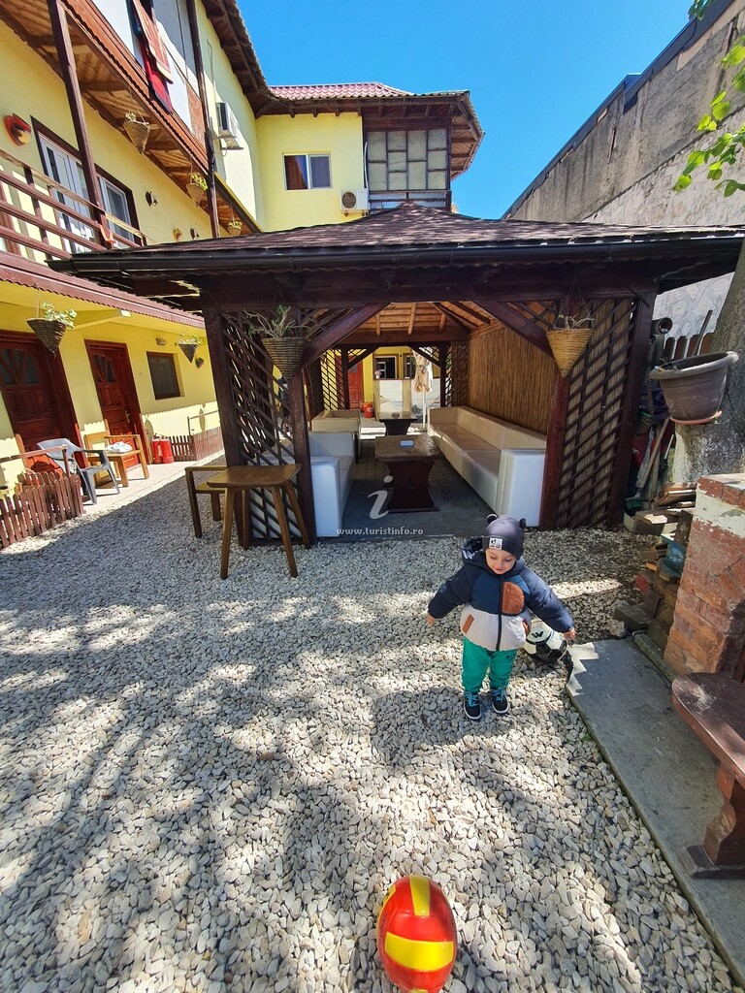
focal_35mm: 13
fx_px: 373
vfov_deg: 106.2
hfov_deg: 89.9
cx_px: 372
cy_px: 496
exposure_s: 1/329
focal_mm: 1.8
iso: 50
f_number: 2.2
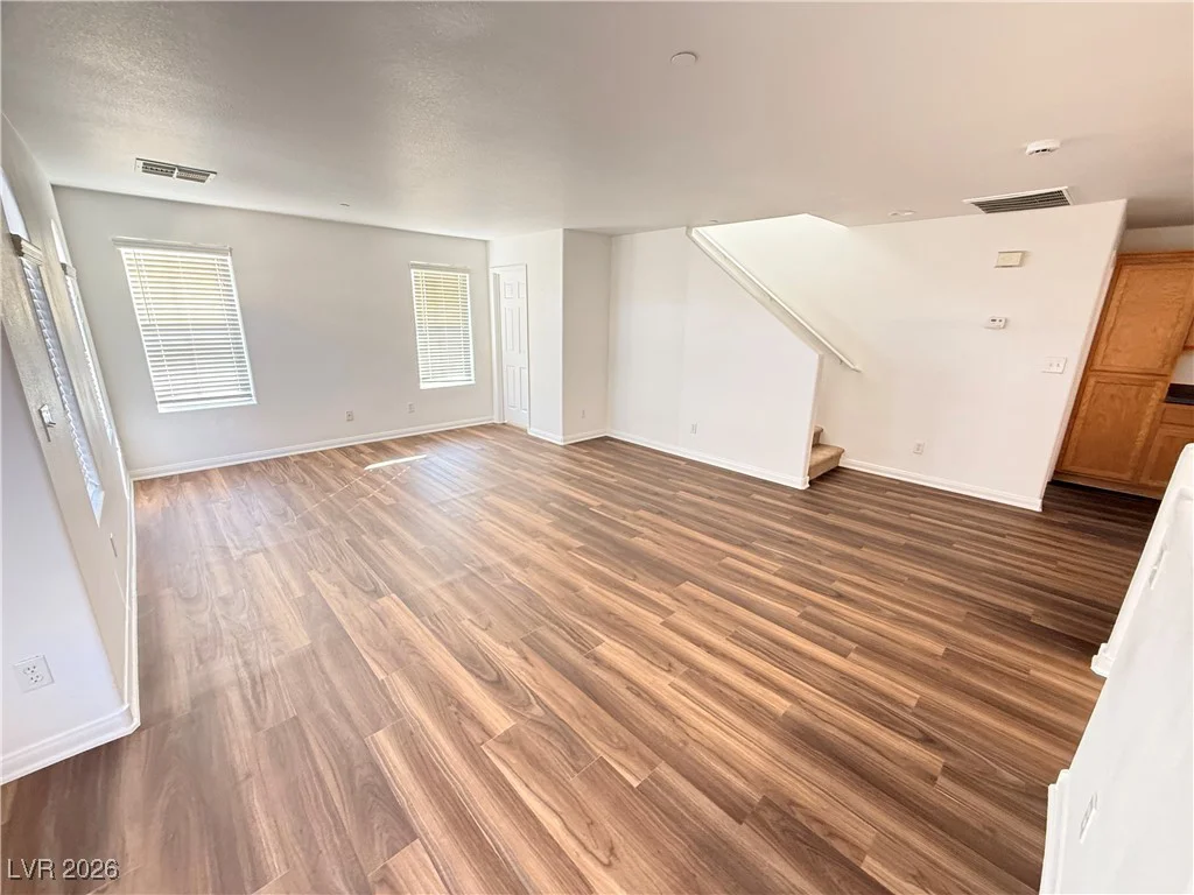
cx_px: 597
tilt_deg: -15.9
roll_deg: -0.9
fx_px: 483
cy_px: 448
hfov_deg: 102.1
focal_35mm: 14
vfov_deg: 85.7
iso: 400
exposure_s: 1/60
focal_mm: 2.22
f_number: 2.2
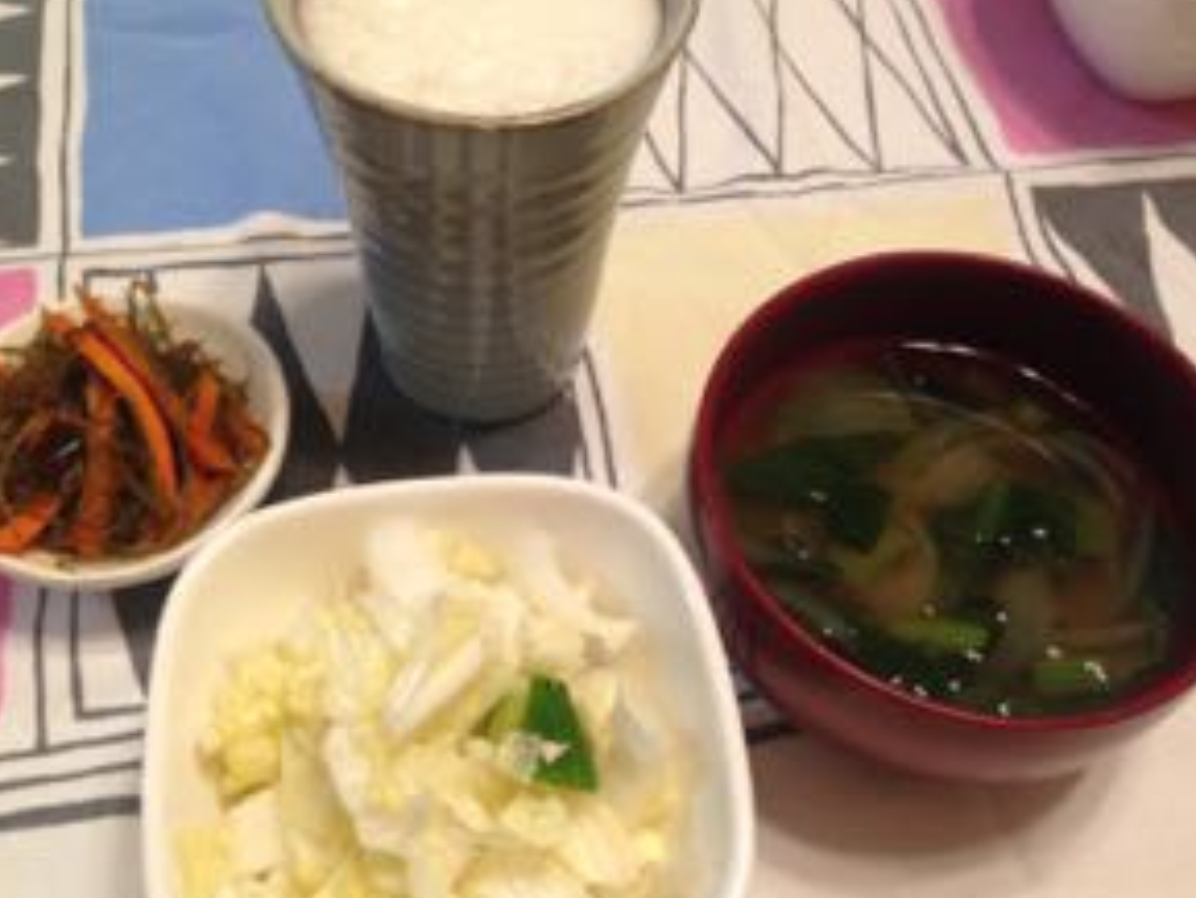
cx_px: 542
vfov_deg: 36.0
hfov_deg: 46.7
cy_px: 478
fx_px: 1383
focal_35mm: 40
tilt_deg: -57.7
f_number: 2.4
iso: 100
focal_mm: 4.12
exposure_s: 1/20
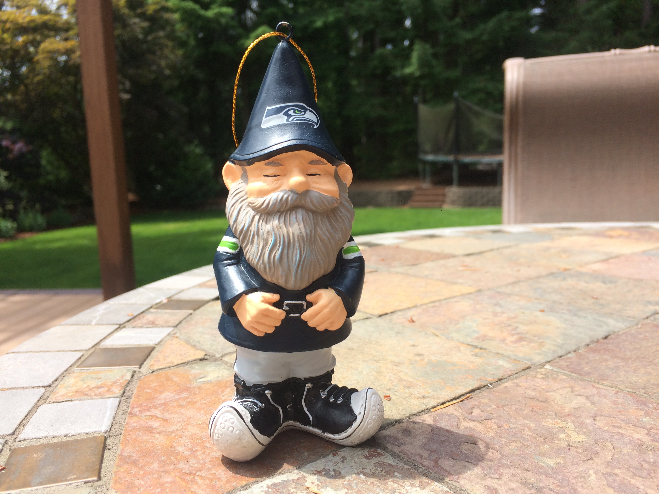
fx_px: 552
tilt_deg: -10.1
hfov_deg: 61.7
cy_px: 247
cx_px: 330
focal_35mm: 29
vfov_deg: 48.2
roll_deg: +2.0
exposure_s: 1/820
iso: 32
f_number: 2.2
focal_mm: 4.15
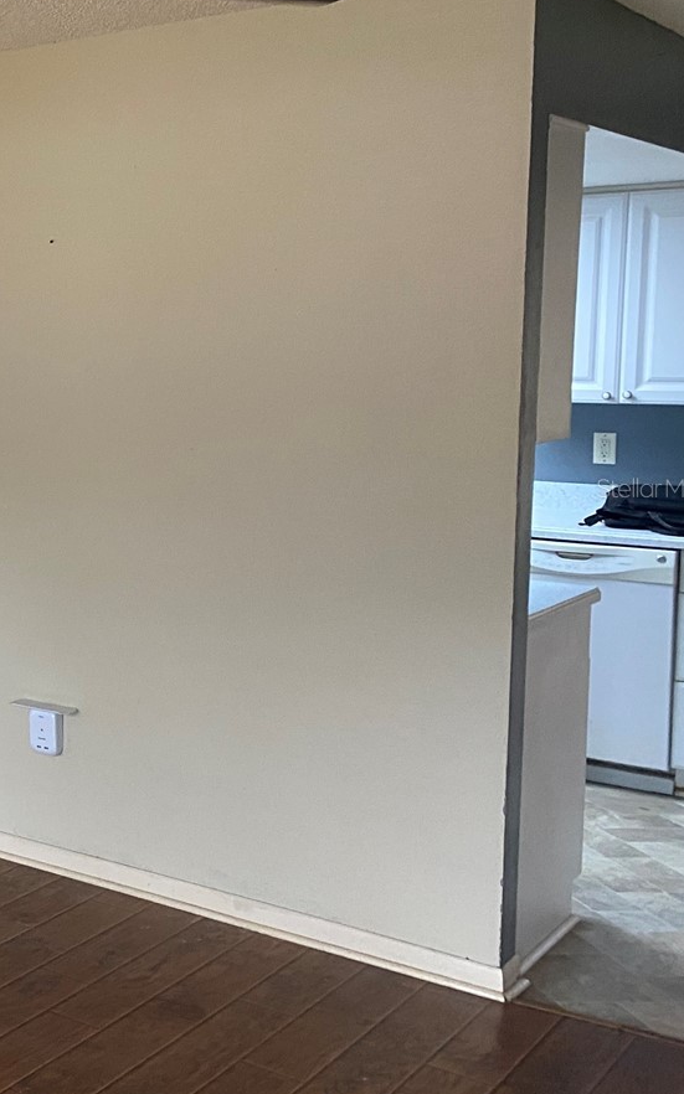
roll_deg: +0.2
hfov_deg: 22.2
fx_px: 1492
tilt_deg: -7.7
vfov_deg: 40.3
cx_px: -279
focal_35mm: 50
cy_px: 487
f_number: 1.8
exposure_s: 1/60
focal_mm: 4.25
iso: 160
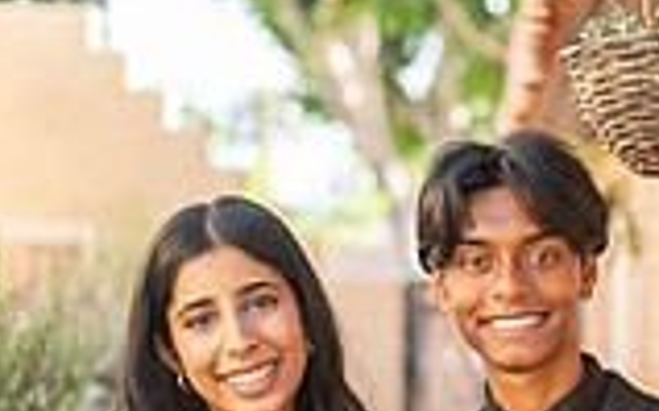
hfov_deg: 20.5
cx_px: 466
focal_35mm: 101
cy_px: 382
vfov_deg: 12.8
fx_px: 1812
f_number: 1.4
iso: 400
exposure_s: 1/3200
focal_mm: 35
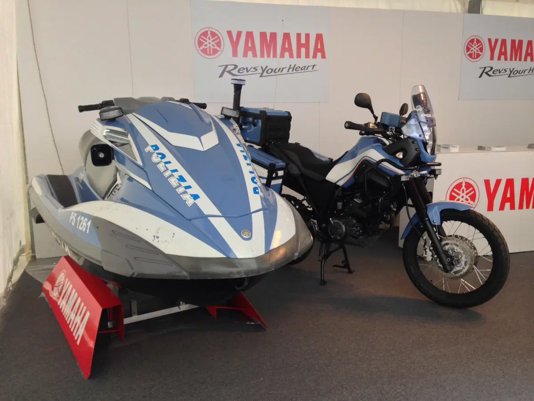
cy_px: 200
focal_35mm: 33
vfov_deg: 42.9
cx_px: 267
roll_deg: +1.1
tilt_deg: -12.4
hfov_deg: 55.4
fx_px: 509
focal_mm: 4.12
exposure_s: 1/24
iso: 50
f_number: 2.4
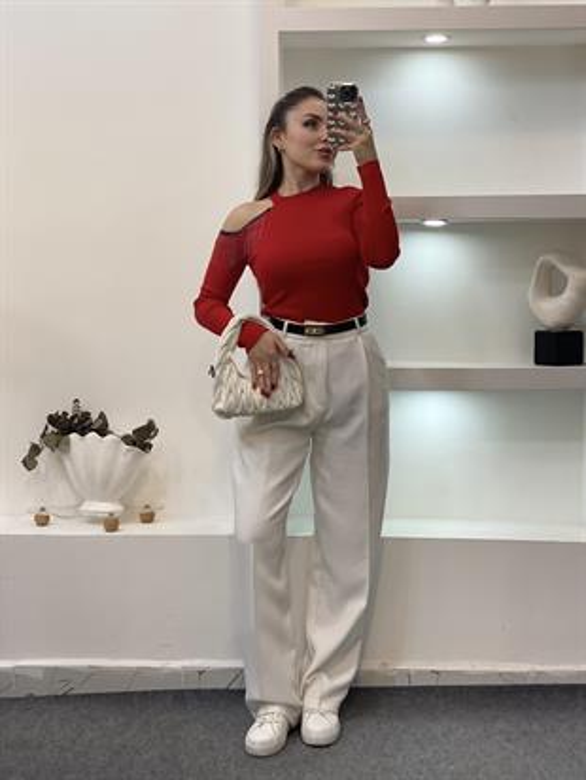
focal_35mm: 52
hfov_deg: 28.0
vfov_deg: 36.8
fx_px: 1173
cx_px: 293
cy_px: 390
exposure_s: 1/100
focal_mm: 6
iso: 64
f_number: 2
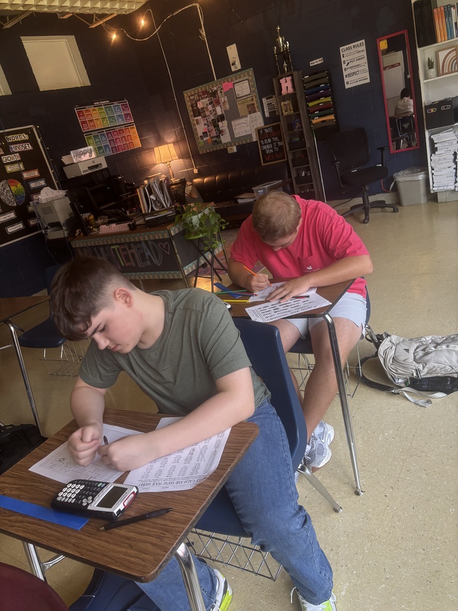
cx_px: 229
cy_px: 306
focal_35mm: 26
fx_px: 459
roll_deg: +15.2
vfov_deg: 67.3
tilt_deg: -21.7
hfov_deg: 53.1
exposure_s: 1/60
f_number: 1.6
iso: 200
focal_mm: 5.96
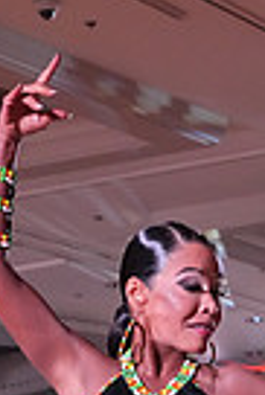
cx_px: 316
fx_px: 2070
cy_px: 552
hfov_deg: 7.3
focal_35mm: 188
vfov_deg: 10.6
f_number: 5
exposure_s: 1/320
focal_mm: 44
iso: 5000
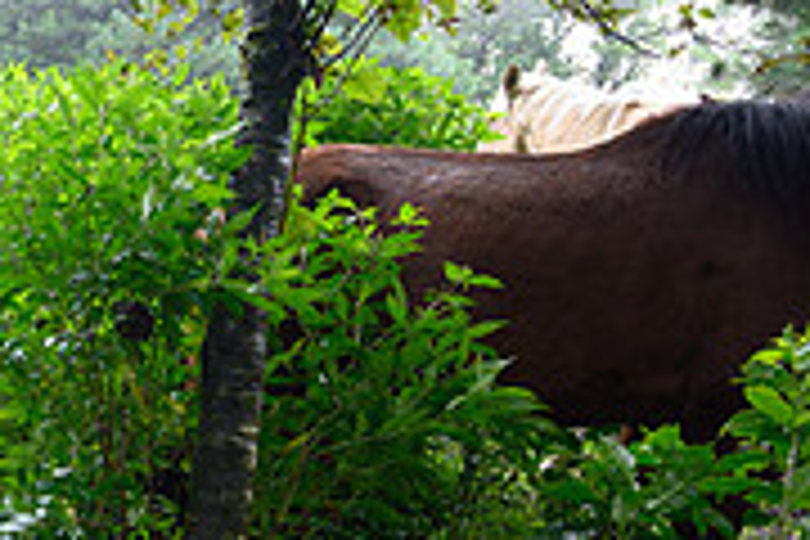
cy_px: 376
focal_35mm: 50
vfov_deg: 26.8
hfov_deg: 30.7
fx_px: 1125
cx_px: -252
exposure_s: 1/250
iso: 800
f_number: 4
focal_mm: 15.5
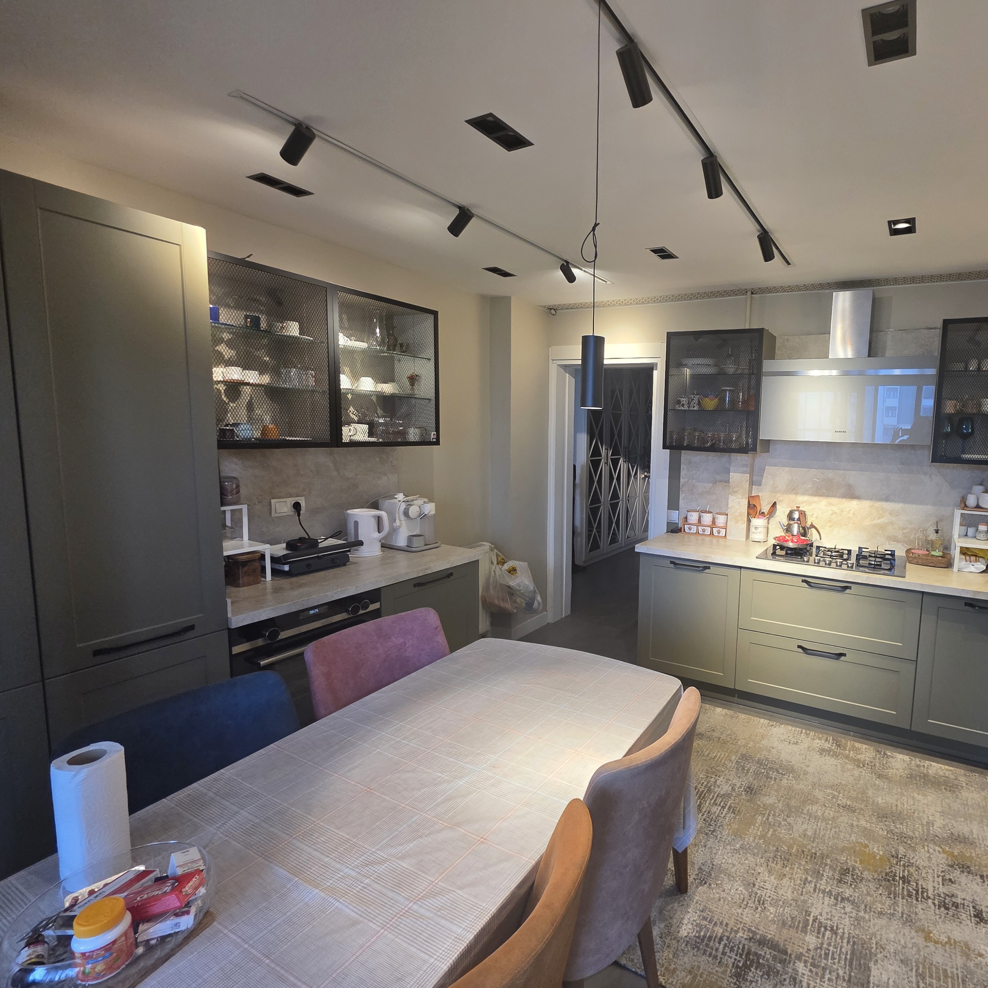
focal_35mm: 16
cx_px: 659
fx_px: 517
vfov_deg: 87.4
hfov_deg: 84.4
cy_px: 496
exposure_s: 1/120
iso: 200
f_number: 1.9
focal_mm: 2.2
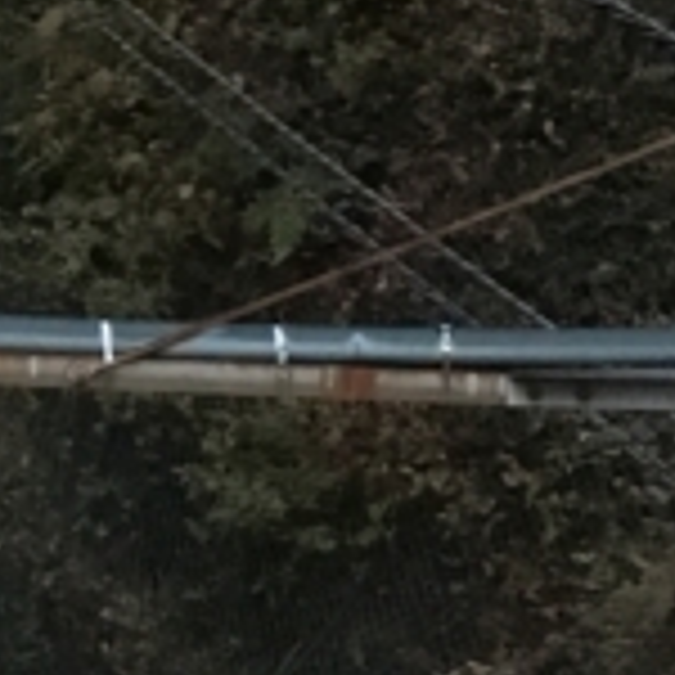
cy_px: -18
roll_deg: -2.3
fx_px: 3861
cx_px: -428
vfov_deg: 9.9
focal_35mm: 175
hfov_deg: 9.6
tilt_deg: +8.3
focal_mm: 4.15
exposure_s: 1/15
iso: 320
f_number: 2.2
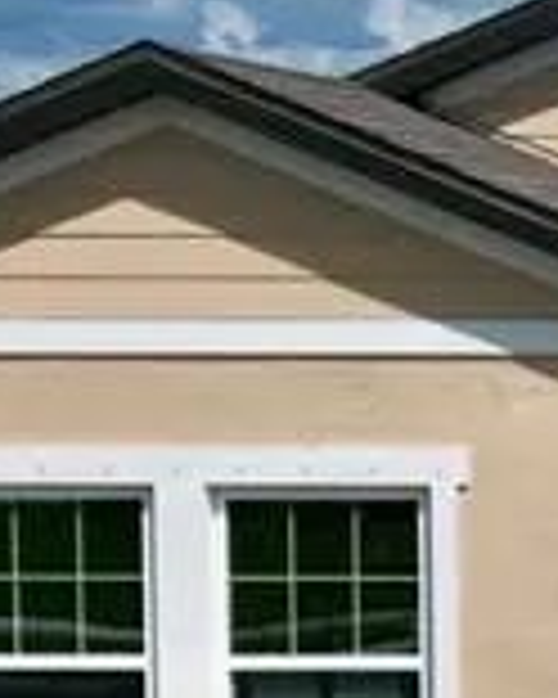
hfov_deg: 9.4
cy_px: 502
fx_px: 3200
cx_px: 1053
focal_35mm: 155
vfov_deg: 12.4
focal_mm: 6.72
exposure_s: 1/8000
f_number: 1.7
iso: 120
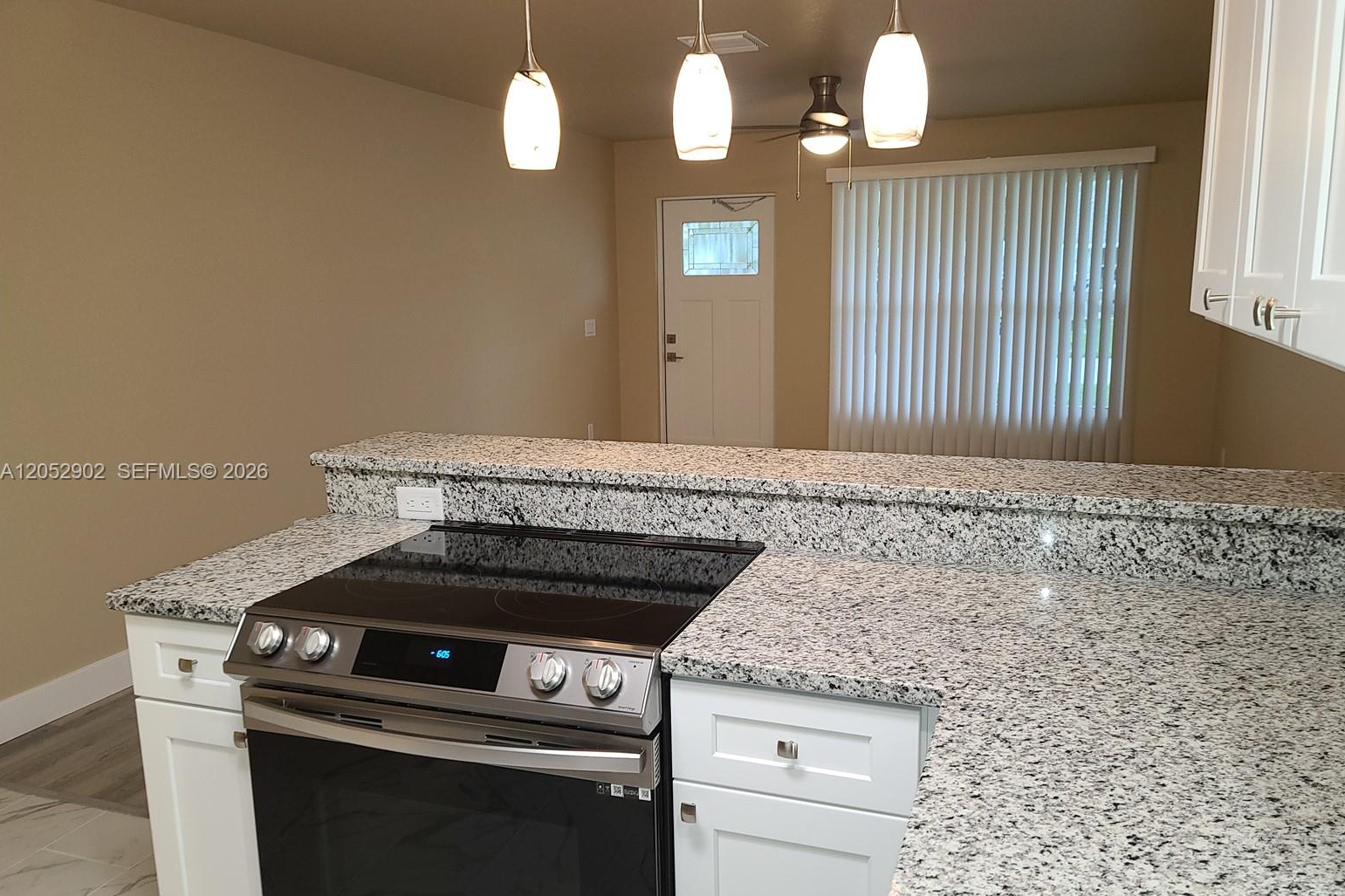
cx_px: 695
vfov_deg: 47.9
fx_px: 1009
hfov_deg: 67.4
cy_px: 473
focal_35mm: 27
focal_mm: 7
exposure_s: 1/40
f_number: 1.8
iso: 100
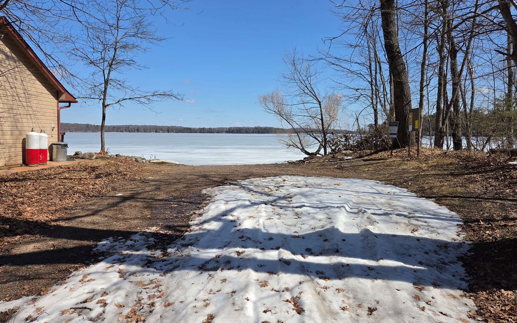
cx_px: 257
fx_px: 352
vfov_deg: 49.2
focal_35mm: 25
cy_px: 151
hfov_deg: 72.5
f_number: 1.8
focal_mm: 5.4
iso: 80
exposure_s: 1/6215
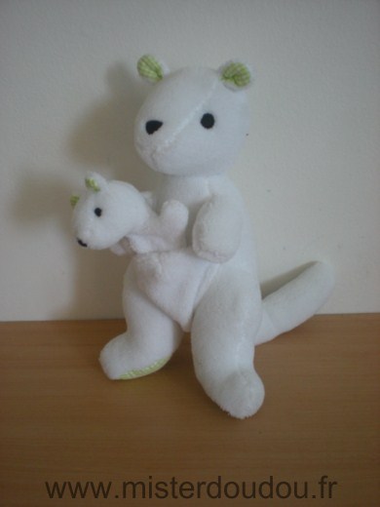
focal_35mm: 38
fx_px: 556
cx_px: 190
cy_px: 254
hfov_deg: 37.7
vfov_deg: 49.0
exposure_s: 1/36.6
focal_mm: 6.3
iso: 200
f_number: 3.1
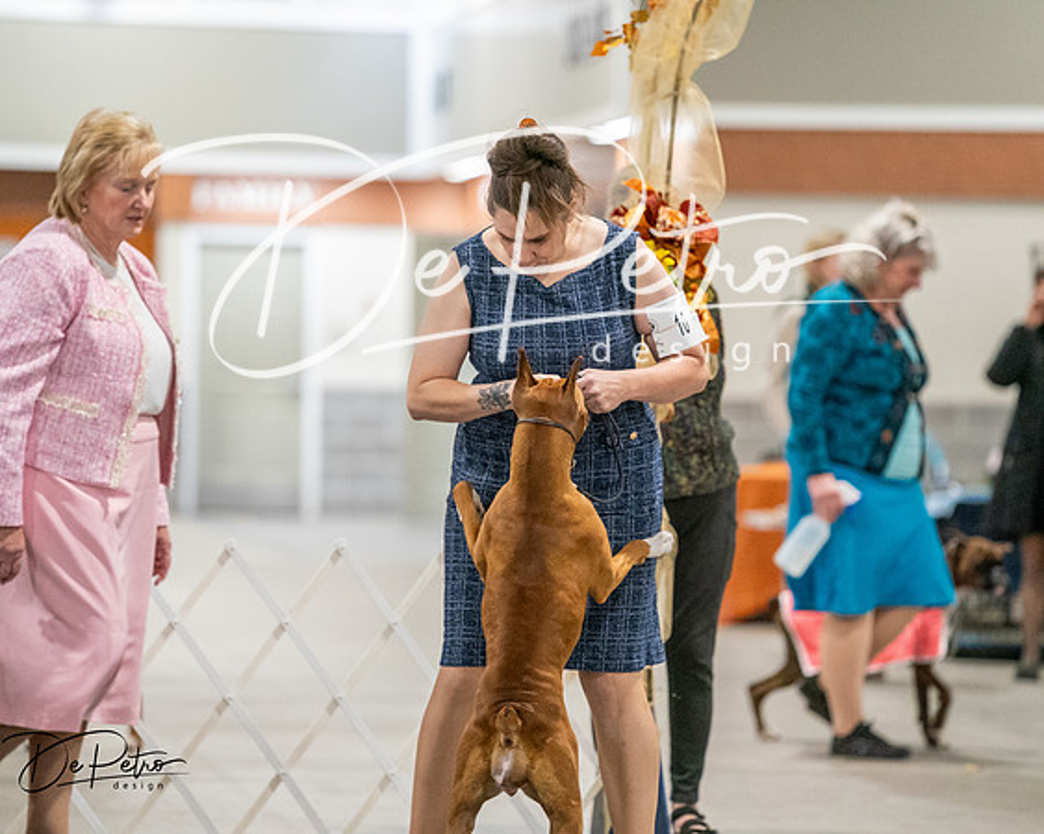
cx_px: 522
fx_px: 6957
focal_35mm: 225
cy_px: 417
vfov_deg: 6.9
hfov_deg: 8.6
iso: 6400
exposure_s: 1/250
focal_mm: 200
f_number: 3.5
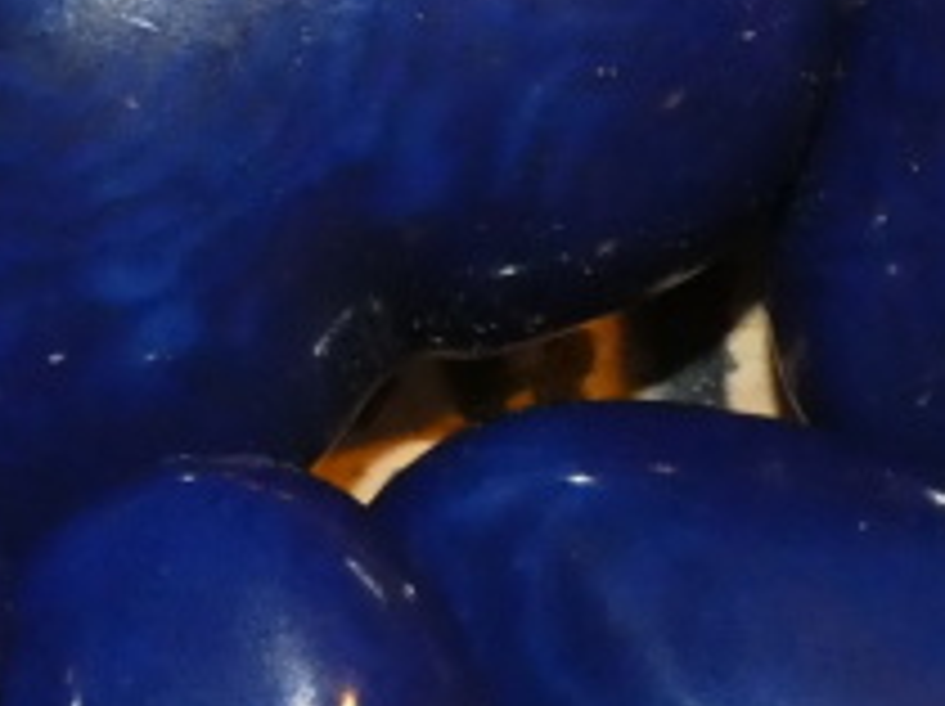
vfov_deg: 8.1
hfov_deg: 10.6
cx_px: -328
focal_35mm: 183
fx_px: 4990
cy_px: 630
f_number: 3.8
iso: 800
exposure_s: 1/60
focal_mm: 8.6
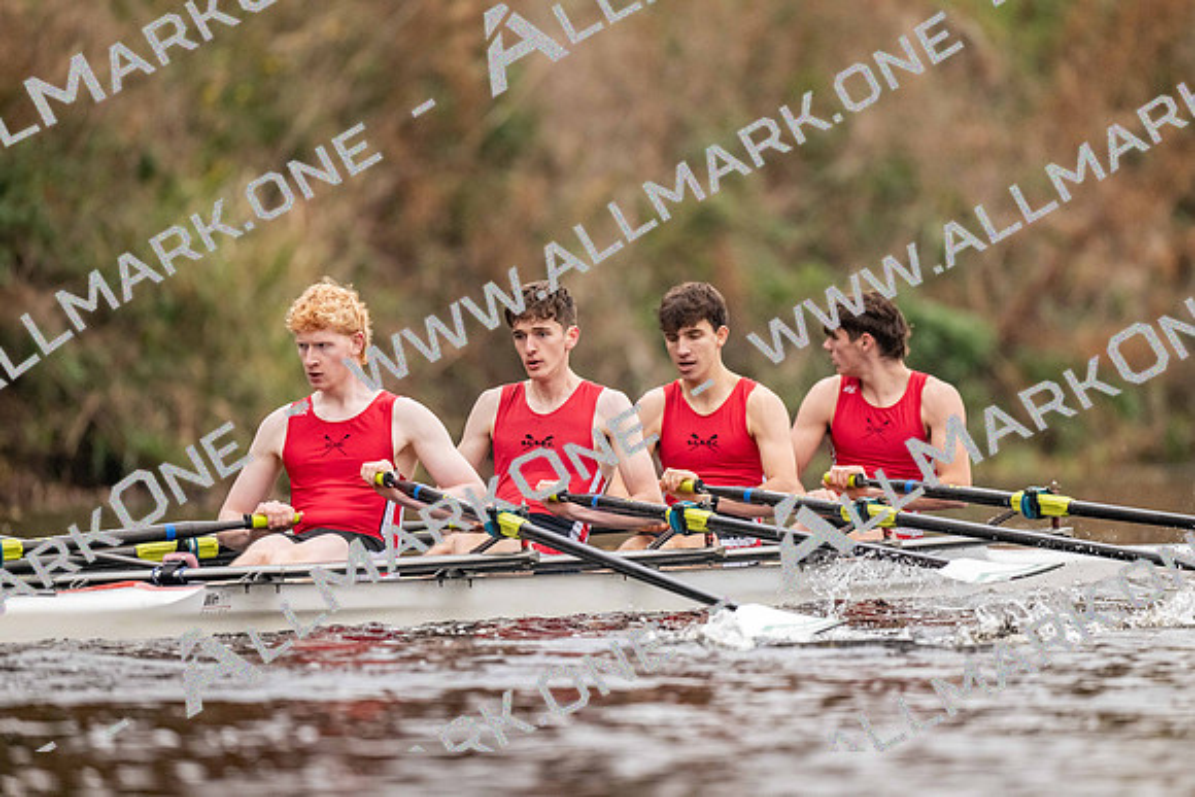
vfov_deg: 2.3
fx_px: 19920
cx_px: 598
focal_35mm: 600
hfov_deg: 3.4
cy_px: 398
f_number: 4
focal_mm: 600
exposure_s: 1/2500
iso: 3600
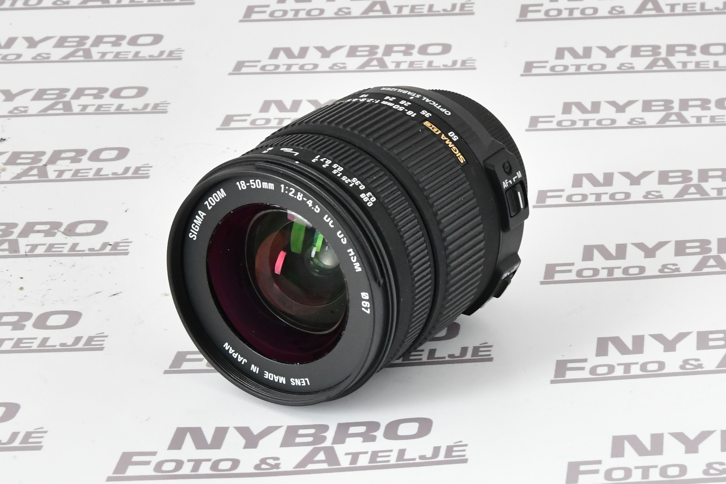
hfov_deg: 36.2
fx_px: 1109
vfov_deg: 24.6
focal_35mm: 55
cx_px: 363
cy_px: 242
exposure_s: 1/100
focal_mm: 55
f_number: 20
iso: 3200
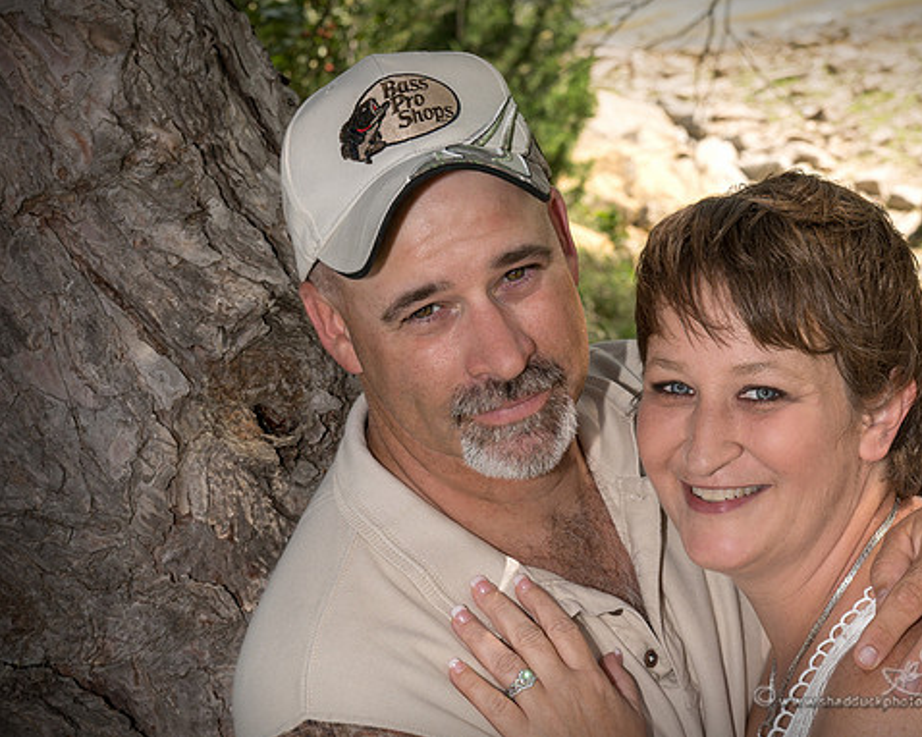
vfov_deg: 26.7
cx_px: 527
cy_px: 368
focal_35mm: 57
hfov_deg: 33.0
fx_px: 1555
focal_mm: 50
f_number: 7.1
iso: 100
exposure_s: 1/125
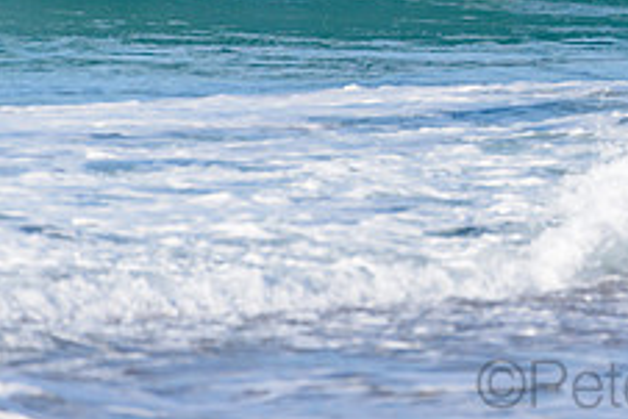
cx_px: 692
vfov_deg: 1.1
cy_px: -76
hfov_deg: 1.6
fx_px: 22360
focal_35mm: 1281
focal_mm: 500
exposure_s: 1/2000
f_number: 5.6
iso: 180
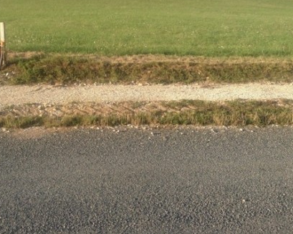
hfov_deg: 40.0
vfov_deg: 32.6
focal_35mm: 46
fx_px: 399
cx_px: 107
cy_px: 85
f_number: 2.4
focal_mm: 3.3
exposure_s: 1/467
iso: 32
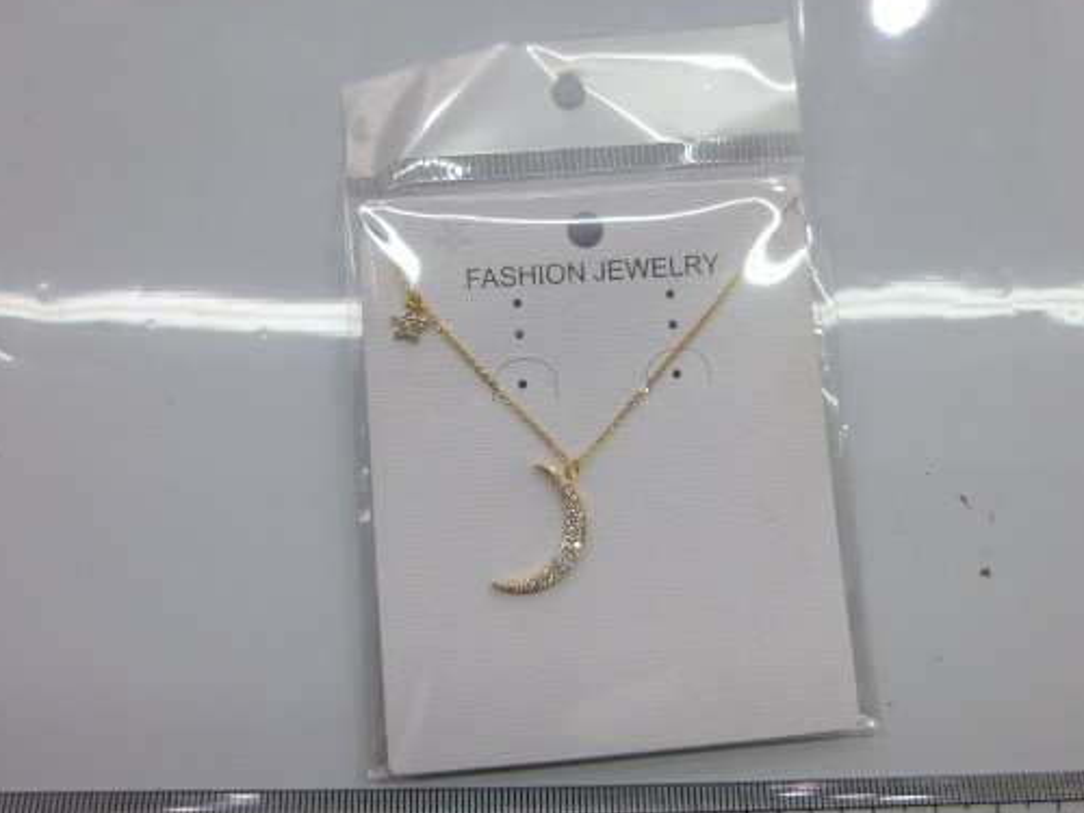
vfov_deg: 44.1
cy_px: 388
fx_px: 1002
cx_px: 579
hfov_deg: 56.8
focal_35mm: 32
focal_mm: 4.5
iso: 100
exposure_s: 1/80
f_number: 3.1
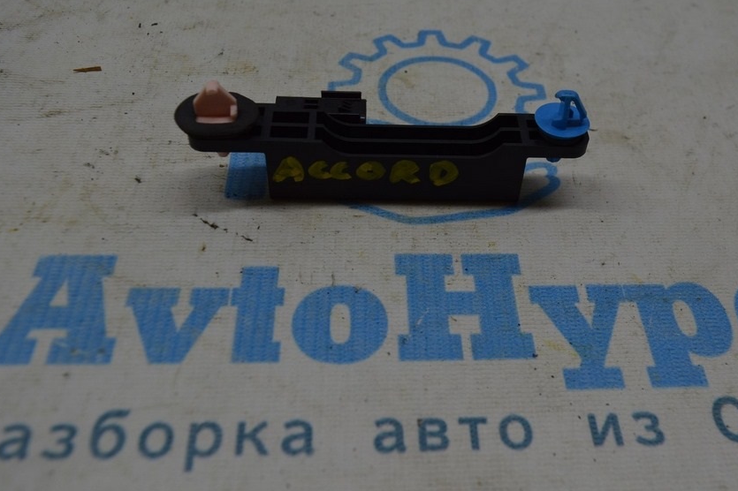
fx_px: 791
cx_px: 401
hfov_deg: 49.9
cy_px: 242
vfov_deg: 34.5
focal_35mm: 39
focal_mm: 21
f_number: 5.6
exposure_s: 1/125
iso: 360
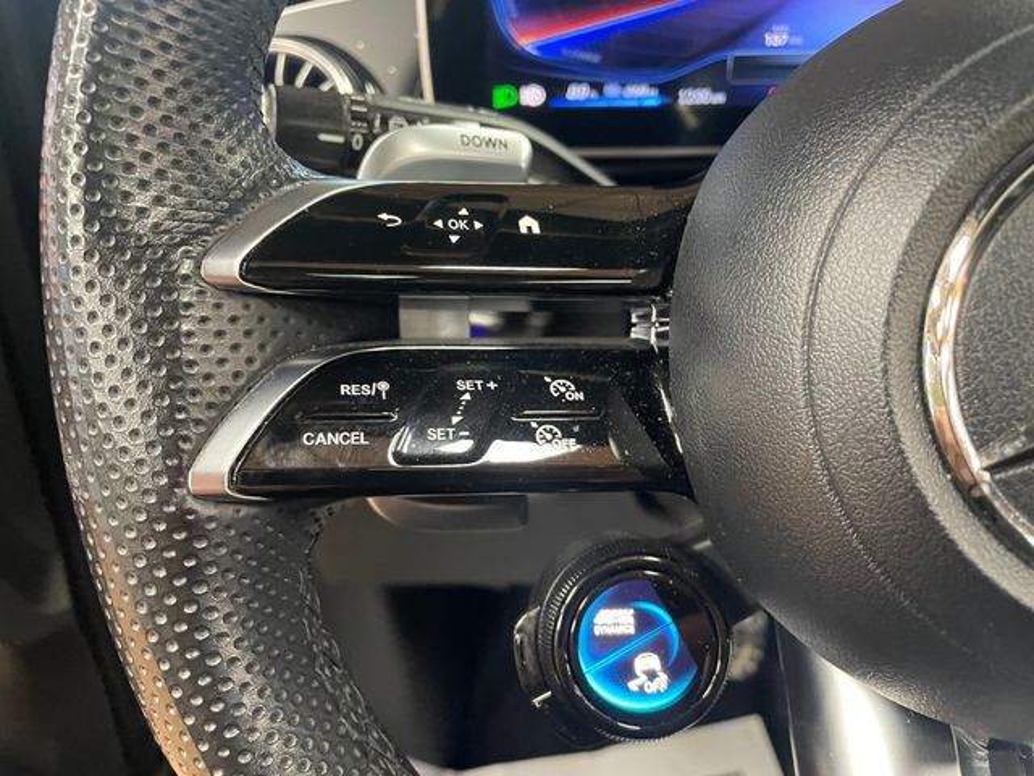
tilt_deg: -25.4
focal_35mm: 26
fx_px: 777
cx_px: 517
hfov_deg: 67.3
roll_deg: +1.7
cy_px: 388
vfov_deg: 53.1
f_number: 1.6
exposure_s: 1/40
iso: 640
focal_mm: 4.2
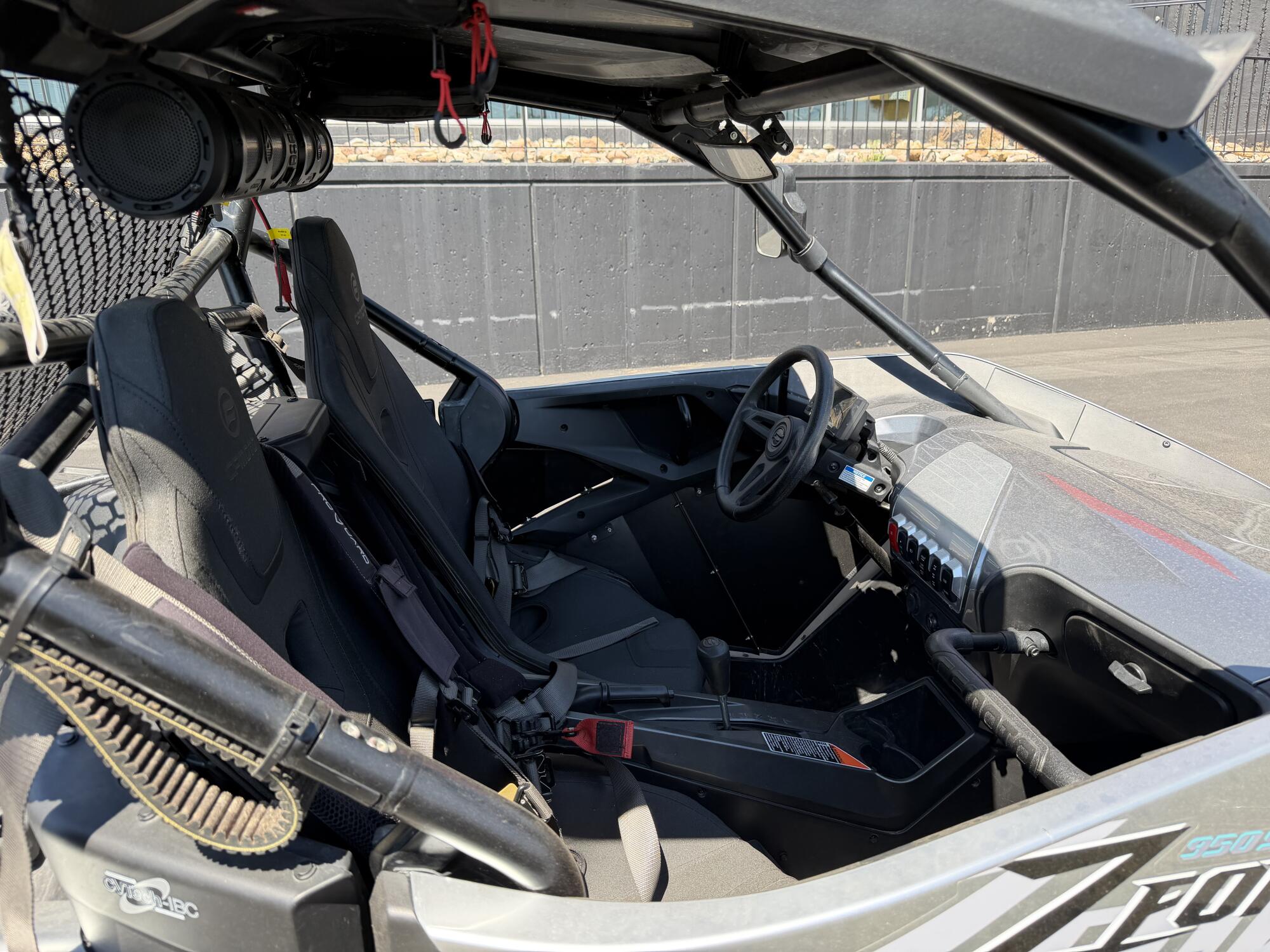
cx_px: 635
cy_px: 476
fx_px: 881
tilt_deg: -16.8
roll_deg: +1.5
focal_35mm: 24
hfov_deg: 71.6
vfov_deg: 56.8
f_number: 1.78
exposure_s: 1/878
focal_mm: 6.76
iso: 80
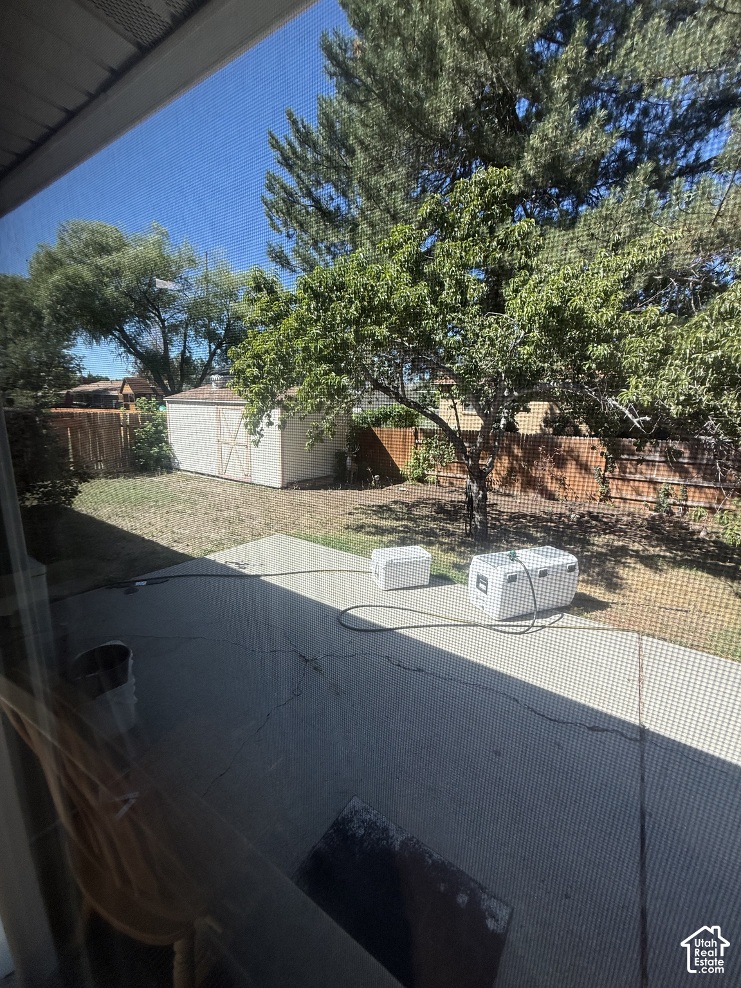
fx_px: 400
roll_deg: -1.9
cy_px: 494
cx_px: 370
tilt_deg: -9.6
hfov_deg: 85.7
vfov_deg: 102.1
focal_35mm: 14
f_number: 2.2
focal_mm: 2.22
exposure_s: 1/559
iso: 50
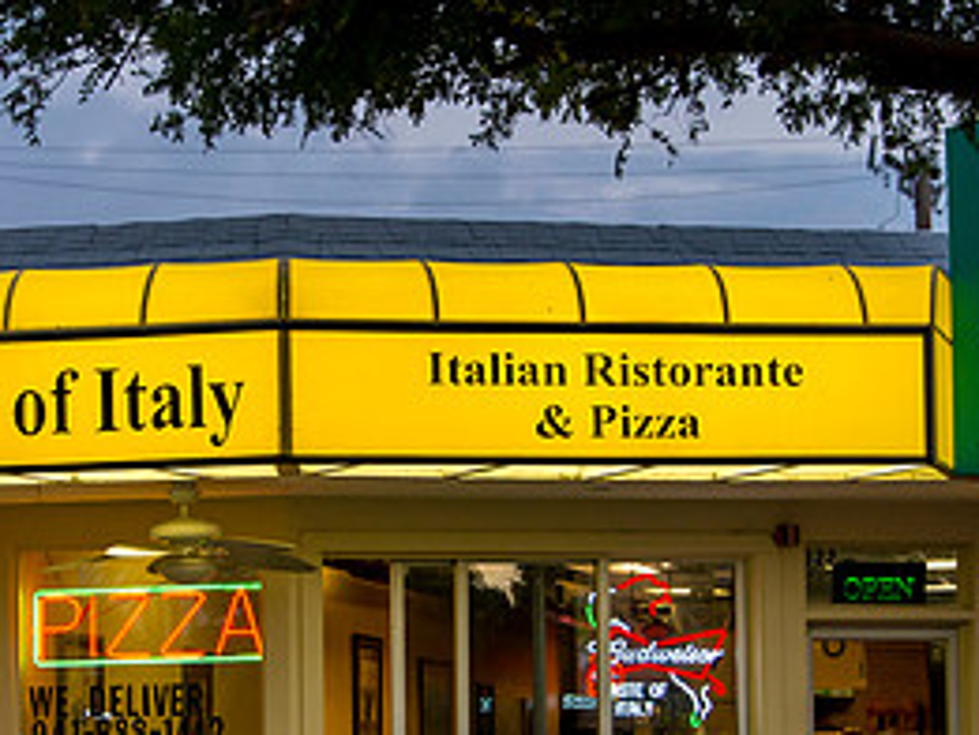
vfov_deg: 10.7
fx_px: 3933
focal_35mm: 139
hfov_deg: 14.2
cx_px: 386
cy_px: 474
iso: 1000
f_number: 5
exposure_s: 1/100
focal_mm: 65
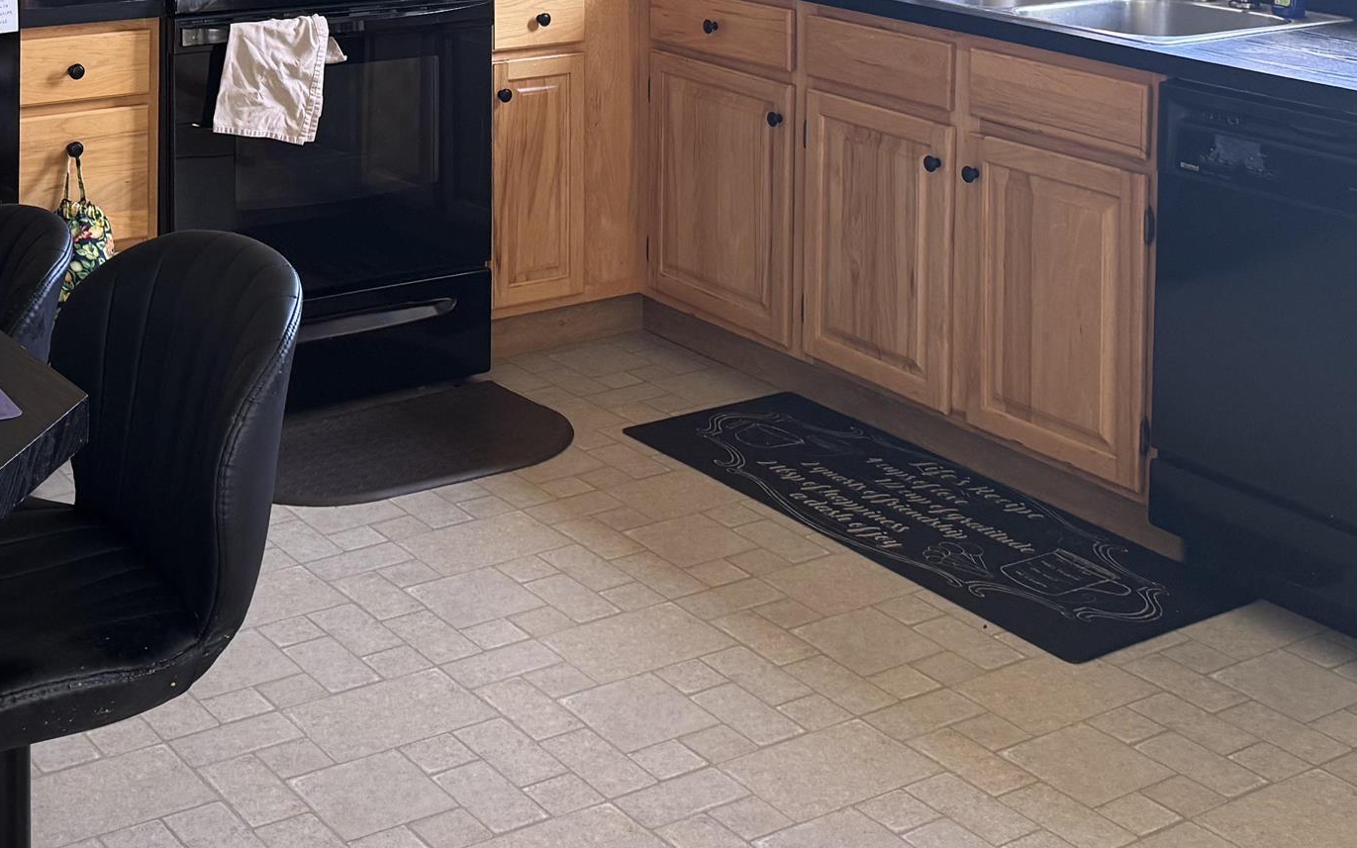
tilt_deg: -4.5
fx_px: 2108
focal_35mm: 57
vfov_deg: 21.1
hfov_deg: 35.3
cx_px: 455
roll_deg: -0.8
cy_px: -189
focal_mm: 6.76
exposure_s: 1/80
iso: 200
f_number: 1.78
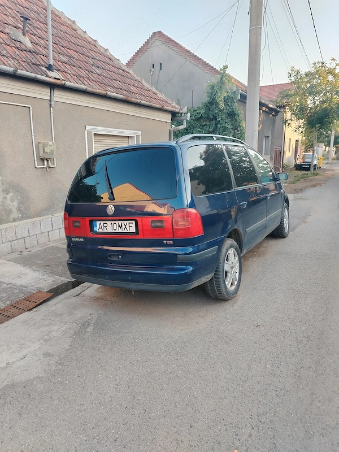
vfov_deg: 71.6
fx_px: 313
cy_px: 226
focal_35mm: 24
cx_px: 170
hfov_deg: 56.8
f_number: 1.75
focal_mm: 5.25
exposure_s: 1/100
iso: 156
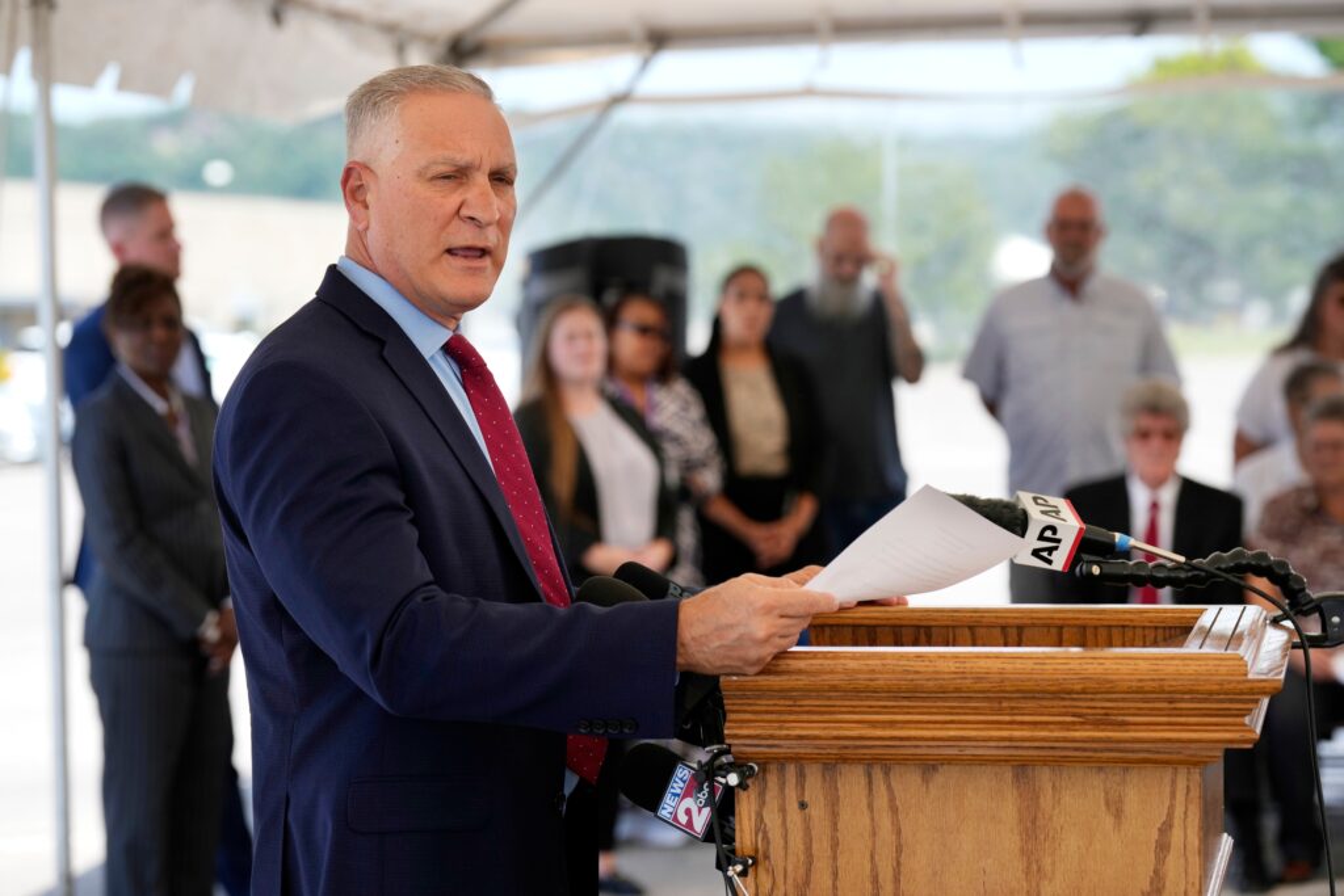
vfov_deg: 13.4
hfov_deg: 20.0
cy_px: 448
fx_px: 3808
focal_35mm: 102
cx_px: 672
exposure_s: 1/2000
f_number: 4
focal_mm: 102
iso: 500
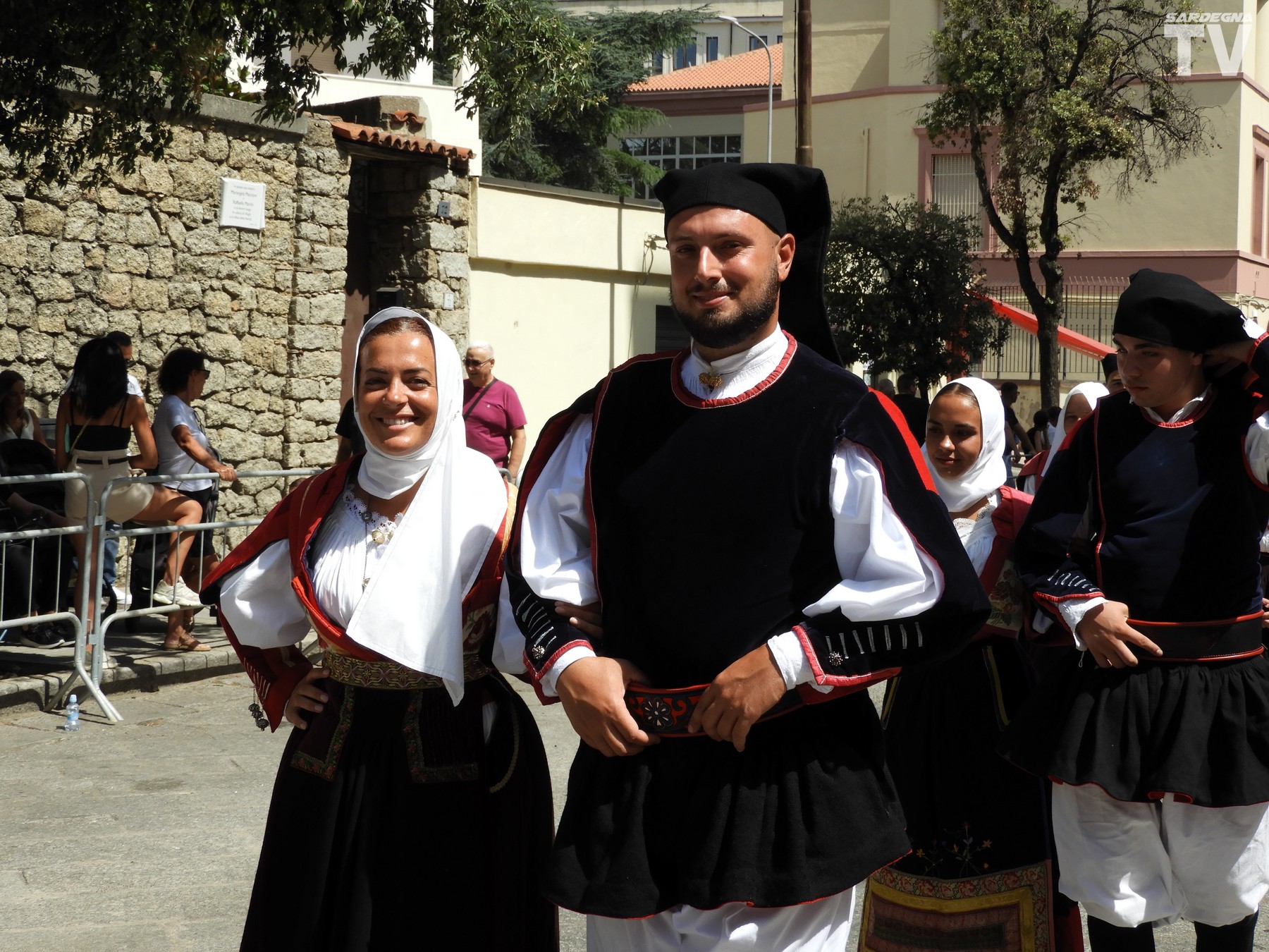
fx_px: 2200
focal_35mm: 60
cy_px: 476
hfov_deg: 32.2
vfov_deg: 24.4
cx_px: 634
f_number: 4.2
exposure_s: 1/800
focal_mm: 10.7
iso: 100
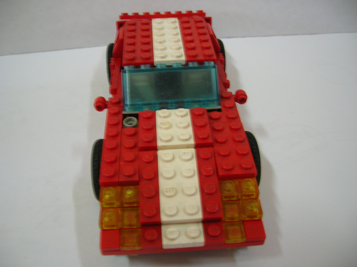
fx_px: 350
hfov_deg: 54.0
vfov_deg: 41.7
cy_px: 134
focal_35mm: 34
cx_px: 178
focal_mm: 5.7
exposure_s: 1/7.1
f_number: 2.9
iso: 100
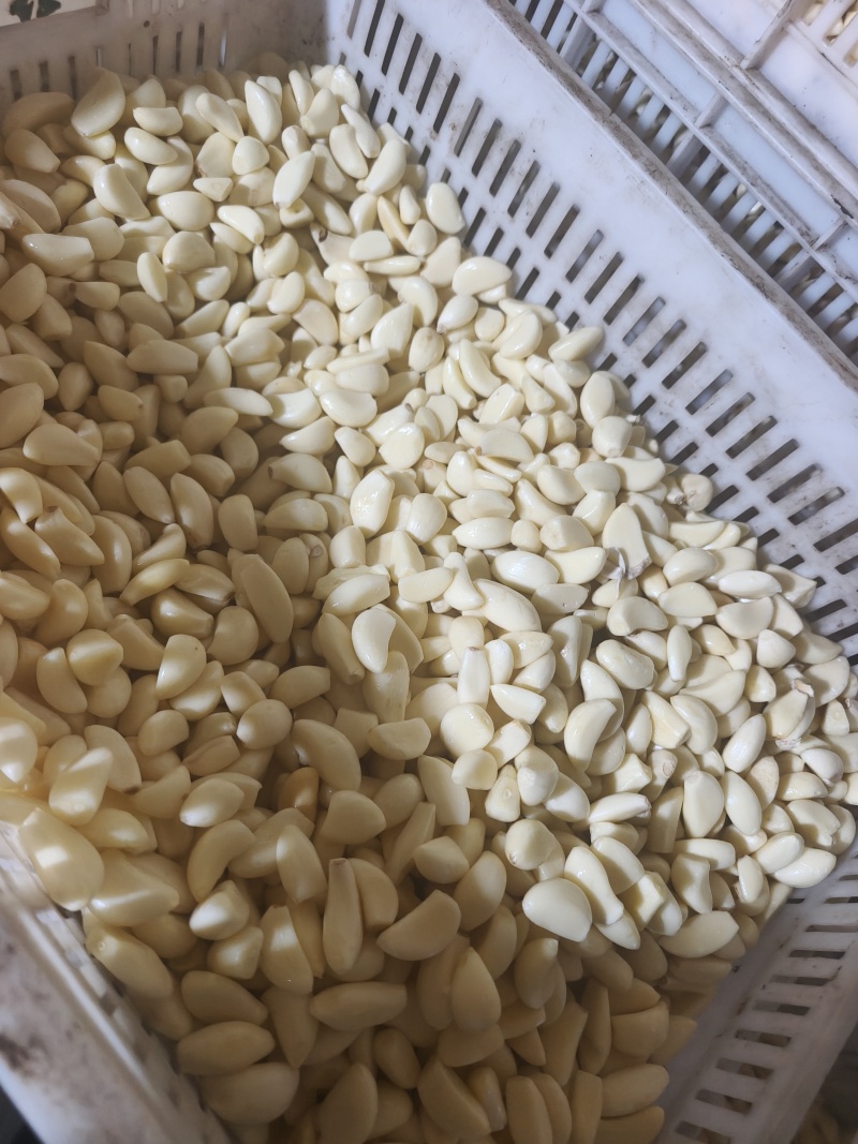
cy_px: 572
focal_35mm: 23
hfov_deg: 58.9
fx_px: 760
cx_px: 429
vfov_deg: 73.9
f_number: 1.6
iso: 1250
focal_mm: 6.06
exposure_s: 1/100
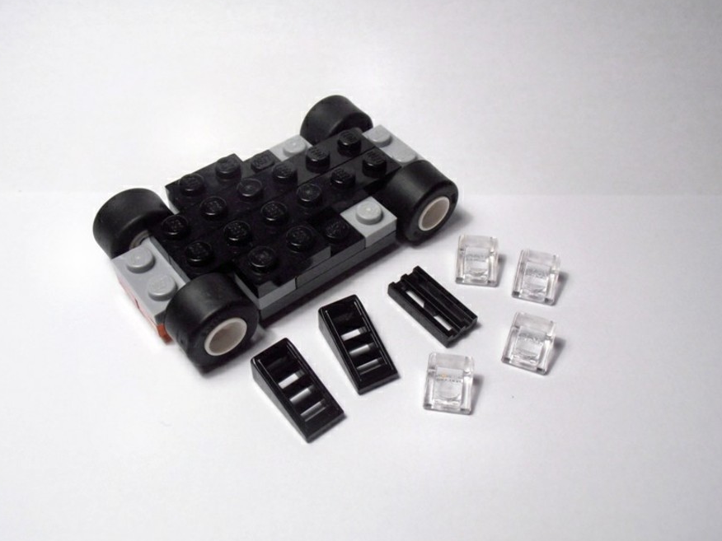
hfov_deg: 49.0
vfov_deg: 37.7
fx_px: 793
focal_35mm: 38
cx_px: 360
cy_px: 270
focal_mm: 6.61
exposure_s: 1/60
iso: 80
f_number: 3.9
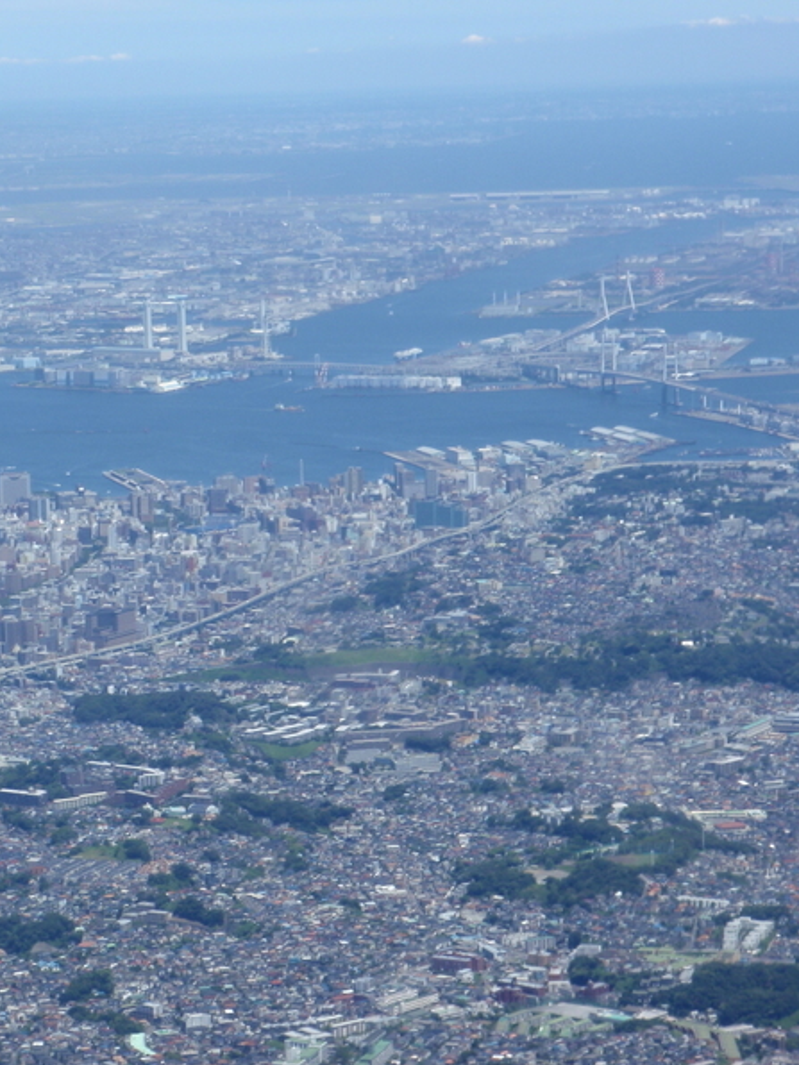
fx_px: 4216
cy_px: 532
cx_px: 172
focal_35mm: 137
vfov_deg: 14.4
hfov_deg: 10.8
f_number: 6.3
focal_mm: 18.2
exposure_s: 1/250
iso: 64
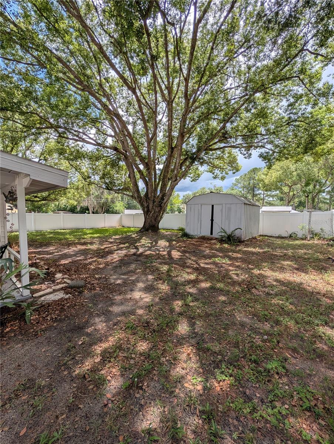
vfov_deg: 110.5
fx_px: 154
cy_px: 222
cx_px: 167
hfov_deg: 94.6
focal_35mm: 12
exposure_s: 1/2342
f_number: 1.7
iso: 61
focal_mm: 2.02
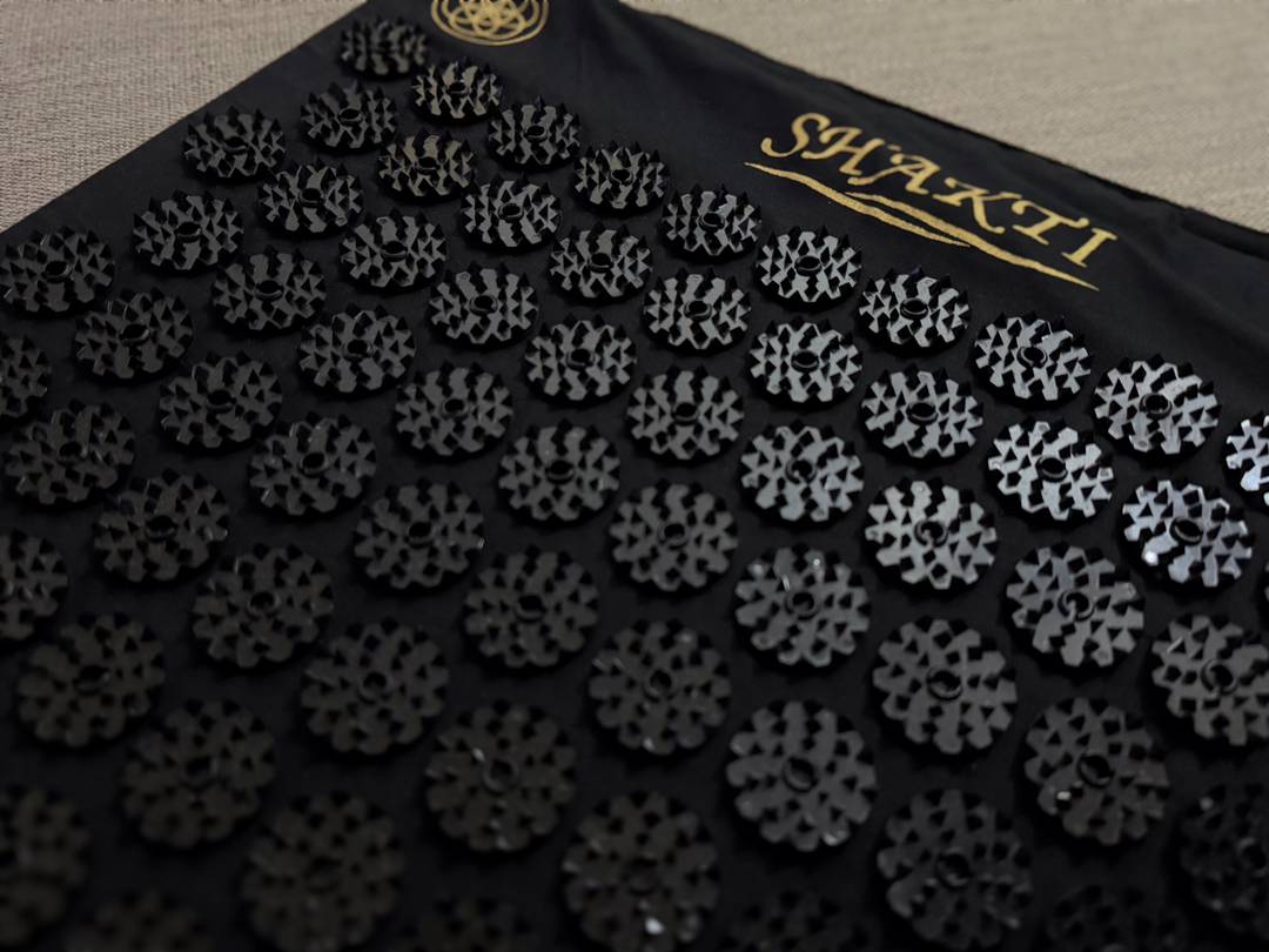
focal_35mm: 24
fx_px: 880
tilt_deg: -54.9
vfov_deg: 56.8
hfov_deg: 71.6
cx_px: 634
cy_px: 476
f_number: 1.78
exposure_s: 1/53
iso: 800
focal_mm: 6.76
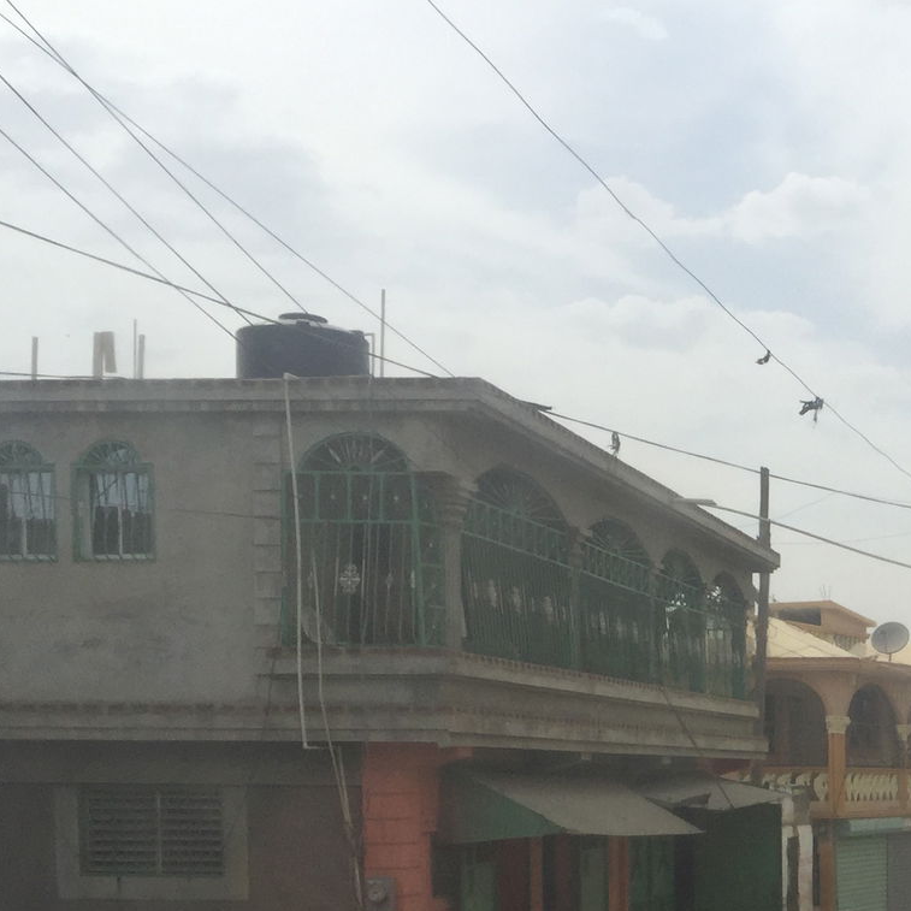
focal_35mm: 65
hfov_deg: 24.6
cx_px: 1013
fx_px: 1935
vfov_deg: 25.6
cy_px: 836
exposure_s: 1/1721
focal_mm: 4.15
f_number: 2.2
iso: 32
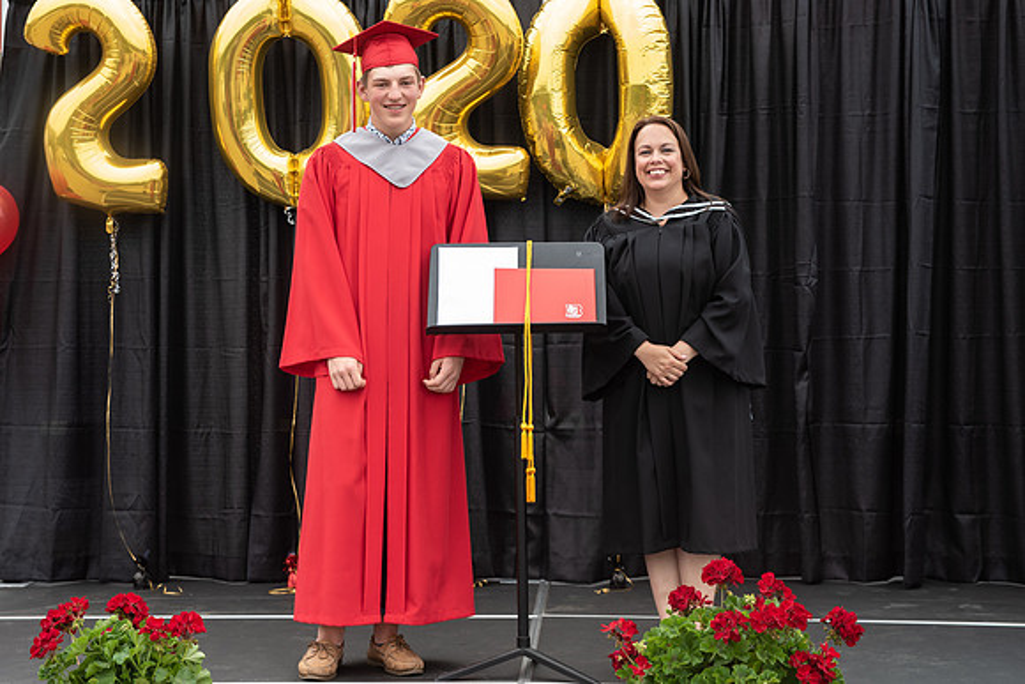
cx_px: 440
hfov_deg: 31.1
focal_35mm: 65
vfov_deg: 21.1
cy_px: 320
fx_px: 1838
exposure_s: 1/320
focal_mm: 56
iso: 500
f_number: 5
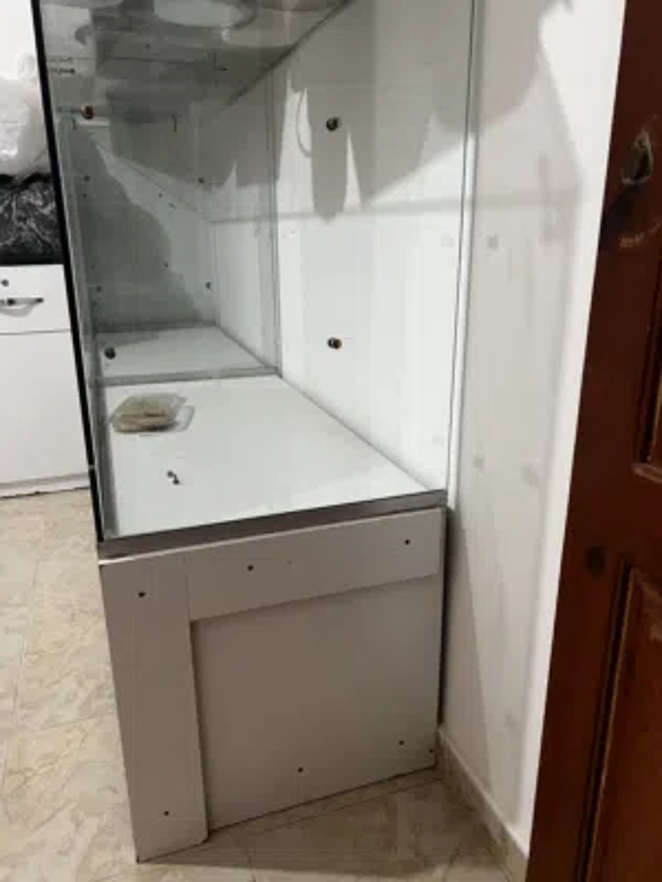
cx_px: 331
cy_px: 441
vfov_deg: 67.3
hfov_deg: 53.1
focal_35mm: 26
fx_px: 663
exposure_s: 1/51
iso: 320
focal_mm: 5.7
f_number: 1.5
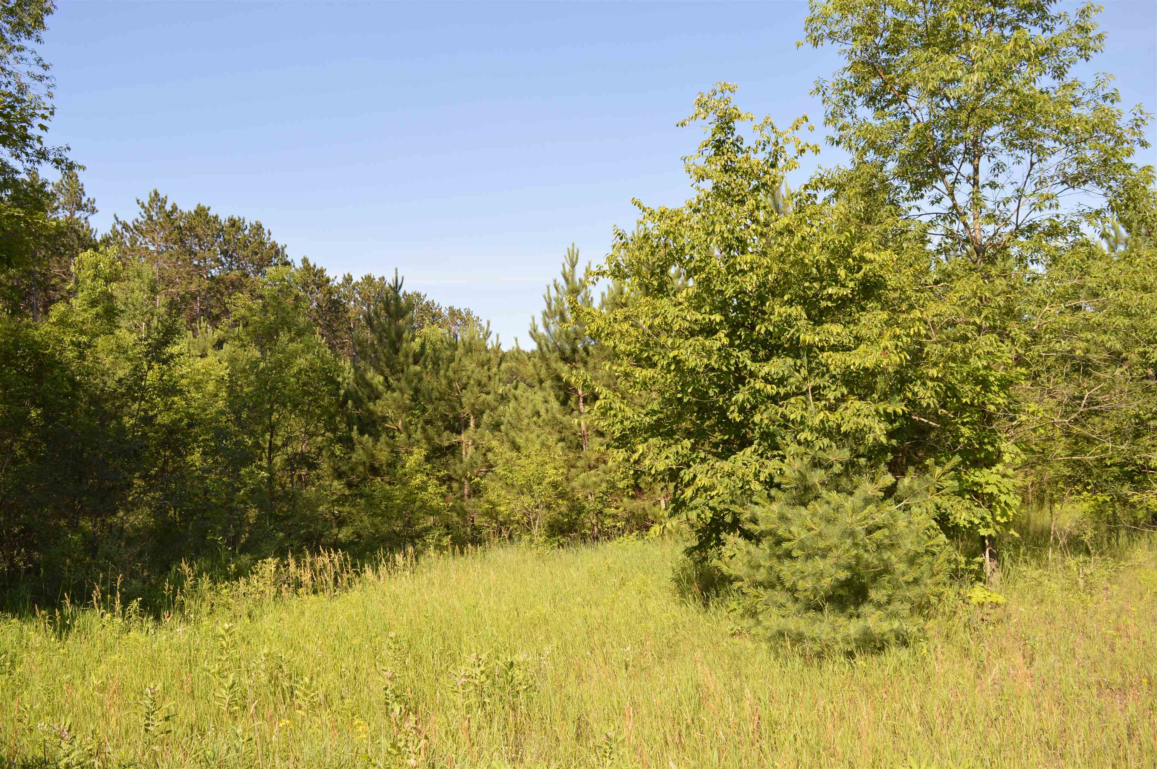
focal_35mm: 27
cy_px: 384
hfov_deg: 67.4
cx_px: 578
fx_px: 867
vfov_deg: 47.8
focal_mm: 18
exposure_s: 1/200
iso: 100
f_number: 7.1
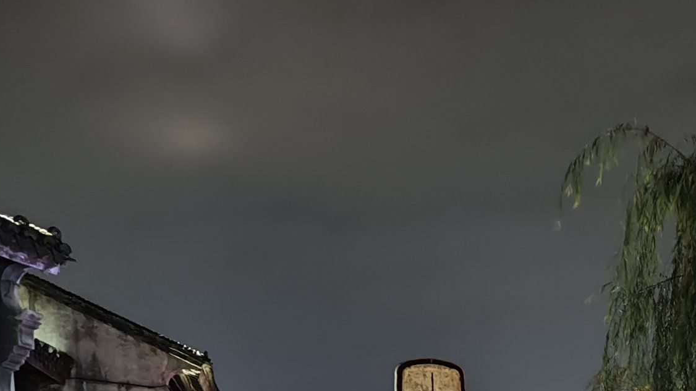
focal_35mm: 66
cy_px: 742
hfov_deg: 31.0
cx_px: 564
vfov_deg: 15.3
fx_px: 1218
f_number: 1.79
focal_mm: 4.71
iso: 6415
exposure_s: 1/7.69
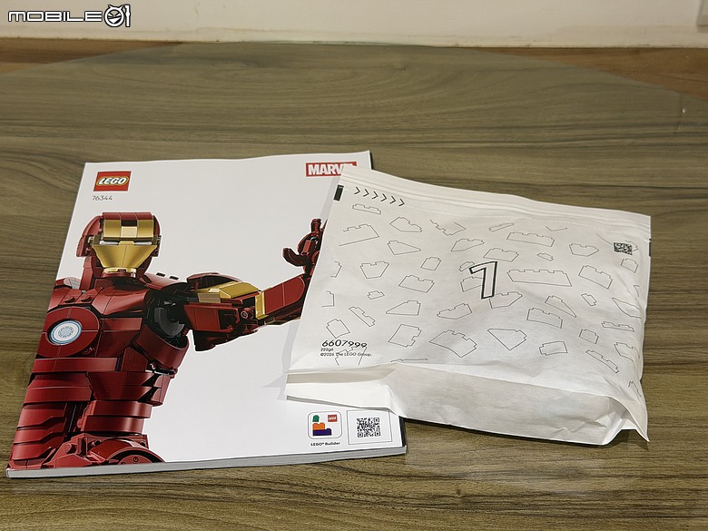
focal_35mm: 48
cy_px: 266
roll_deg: +2.2
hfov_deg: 39.7
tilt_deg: -40.2
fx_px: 982
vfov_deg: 30.3
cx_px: 354
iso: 160
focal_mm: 6.76
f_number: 1.78
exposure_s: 1/60
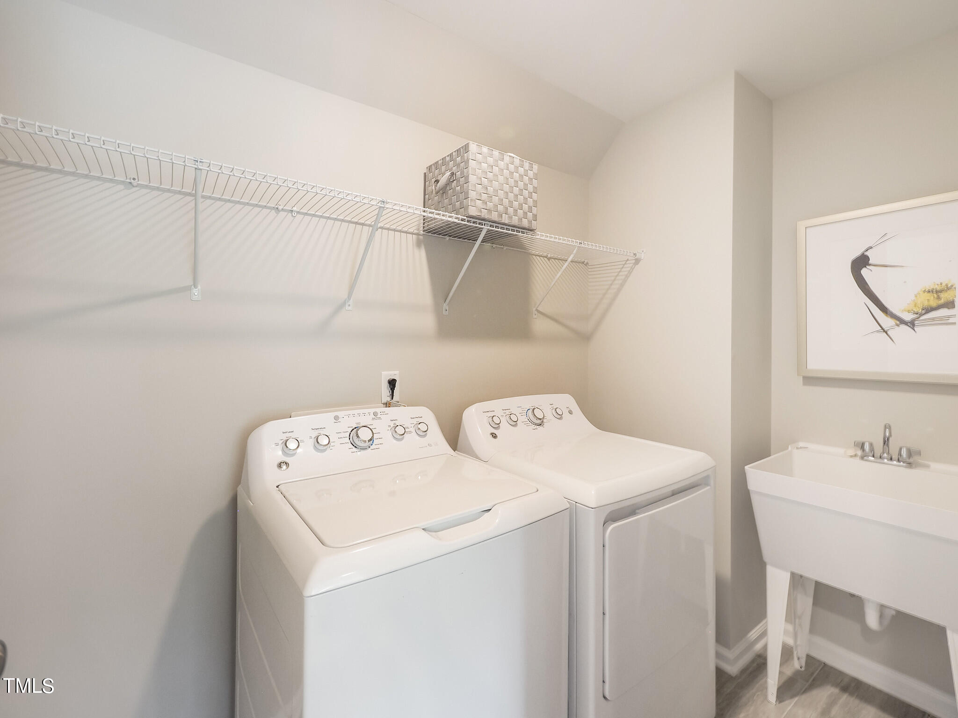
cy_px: 359
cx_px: 479
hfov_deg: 102.1
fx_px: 387
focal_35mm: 14
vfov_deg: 85.7
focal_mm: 7
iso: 400
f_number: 6.3
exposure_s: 1/20
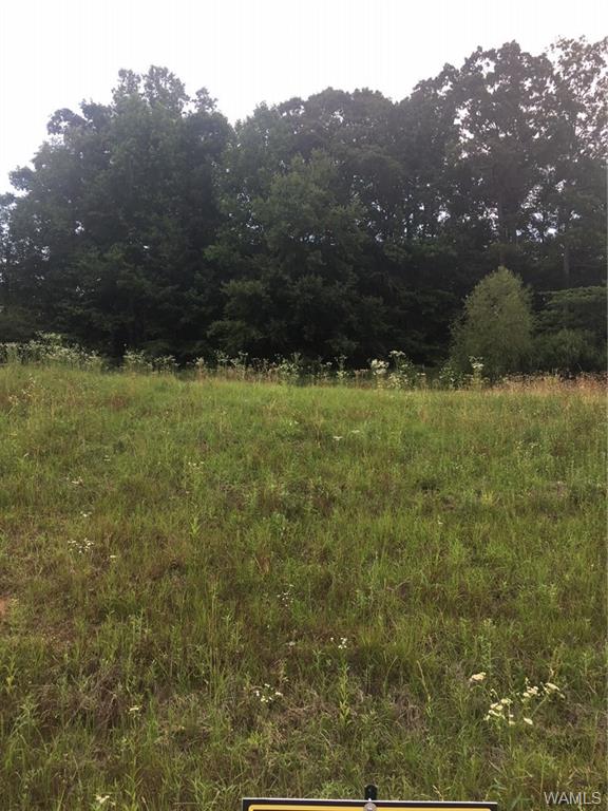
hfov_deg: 48.2
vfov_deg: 61.7
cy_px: 406
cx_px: 304
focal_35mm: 29
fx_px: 679
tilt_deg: +5.2
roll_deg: -0.6
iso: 25
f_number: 2.2
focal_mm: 4.15
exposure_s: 1/227
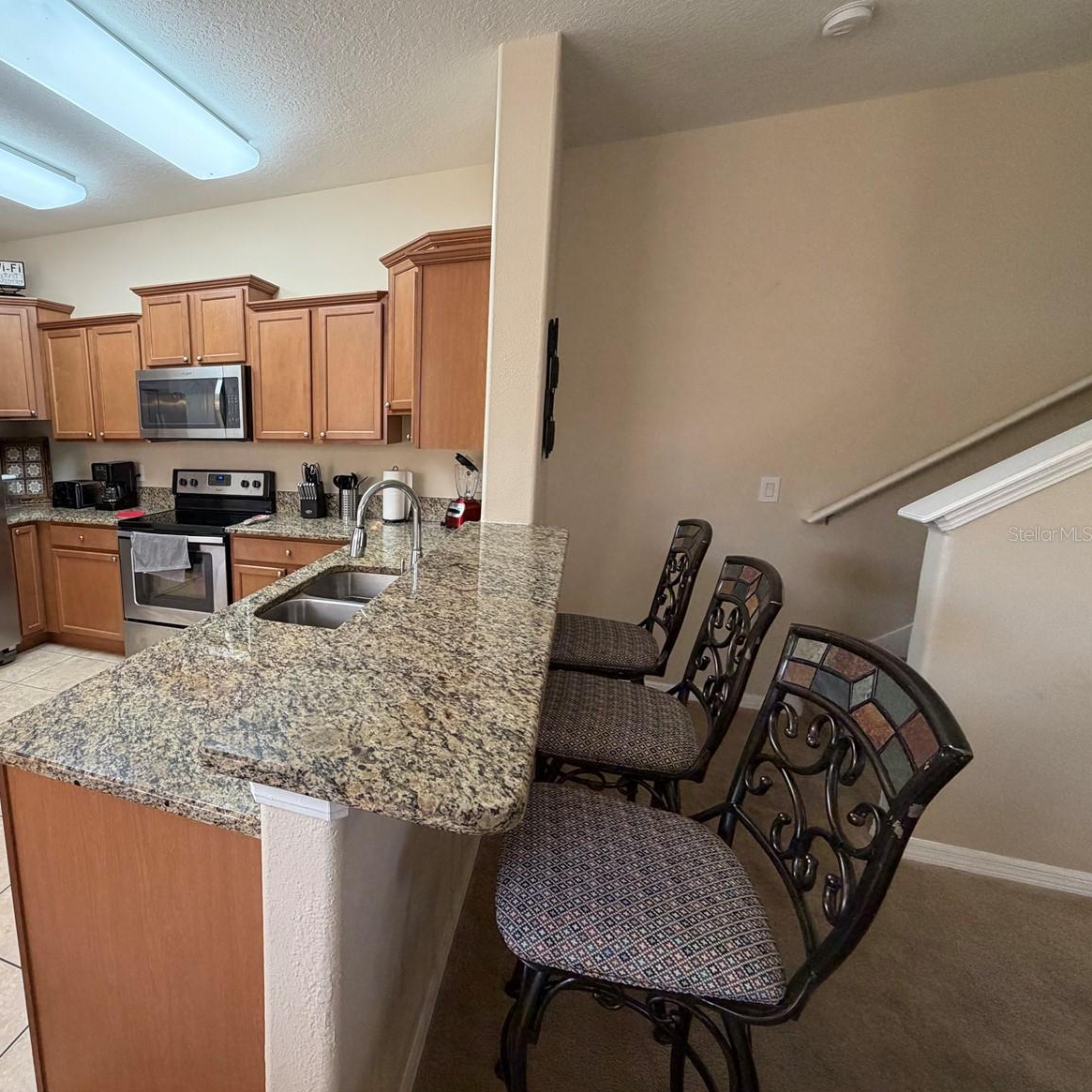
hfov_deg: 80.6
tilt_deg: -10.3
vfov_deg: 84.0
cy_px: 533
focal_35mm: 17
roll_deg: +1.0
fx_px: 607
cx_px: 347
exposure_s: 1/60
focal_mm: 2.22
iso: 250
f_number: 2.2
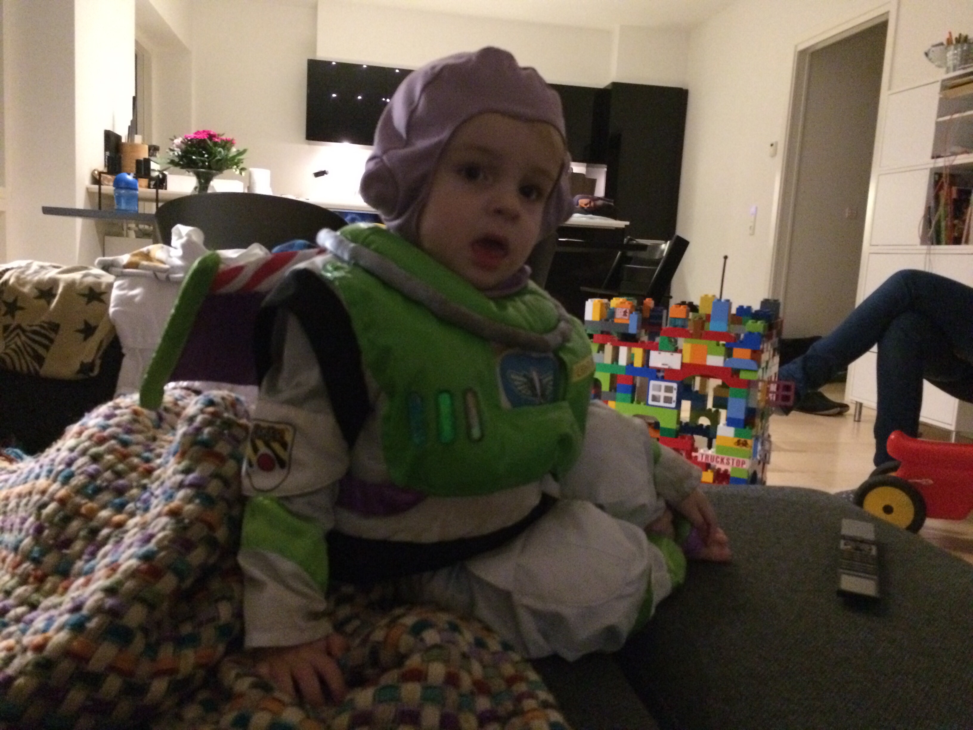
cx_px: 486
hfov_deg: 61.7
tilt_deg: -7.9
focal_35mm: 29
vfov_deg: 48.2
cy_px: 365
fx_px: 815
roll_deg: -4.0
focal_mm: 4.15
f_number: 2.2
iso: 800
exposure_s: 1/17
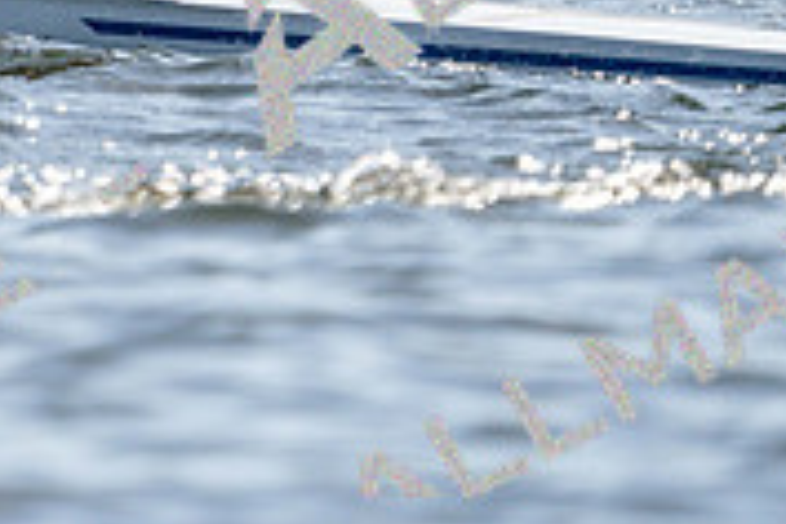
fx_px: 38598
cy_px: -264
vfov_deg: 0.8
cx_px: -138
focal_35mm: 1768
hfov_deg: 1.2
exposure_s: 1/2000
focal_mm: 541
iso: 400
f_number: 6.3
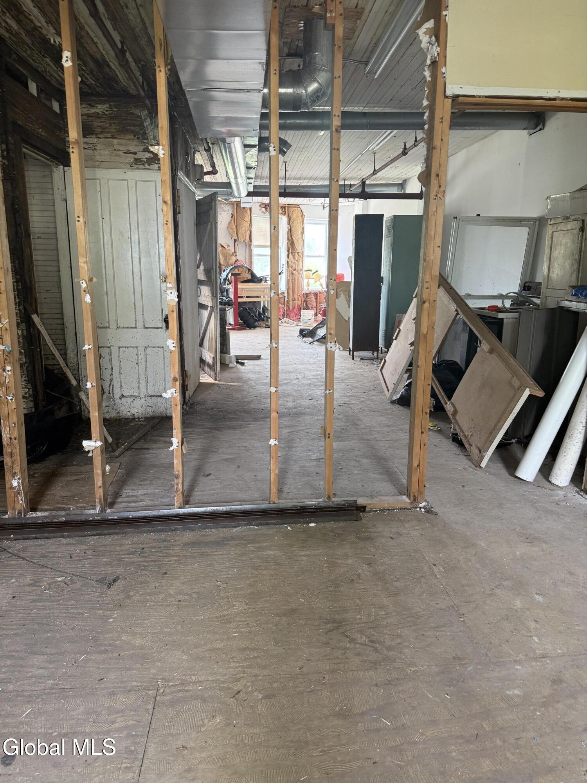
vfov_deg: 71.6
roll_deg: +0.1
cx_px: 294
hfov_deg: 56.8
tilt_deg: -12.5
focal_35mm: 24
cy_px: 392
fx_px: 543
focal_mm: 6.76
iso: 200
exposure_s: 1/60
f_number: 1.78
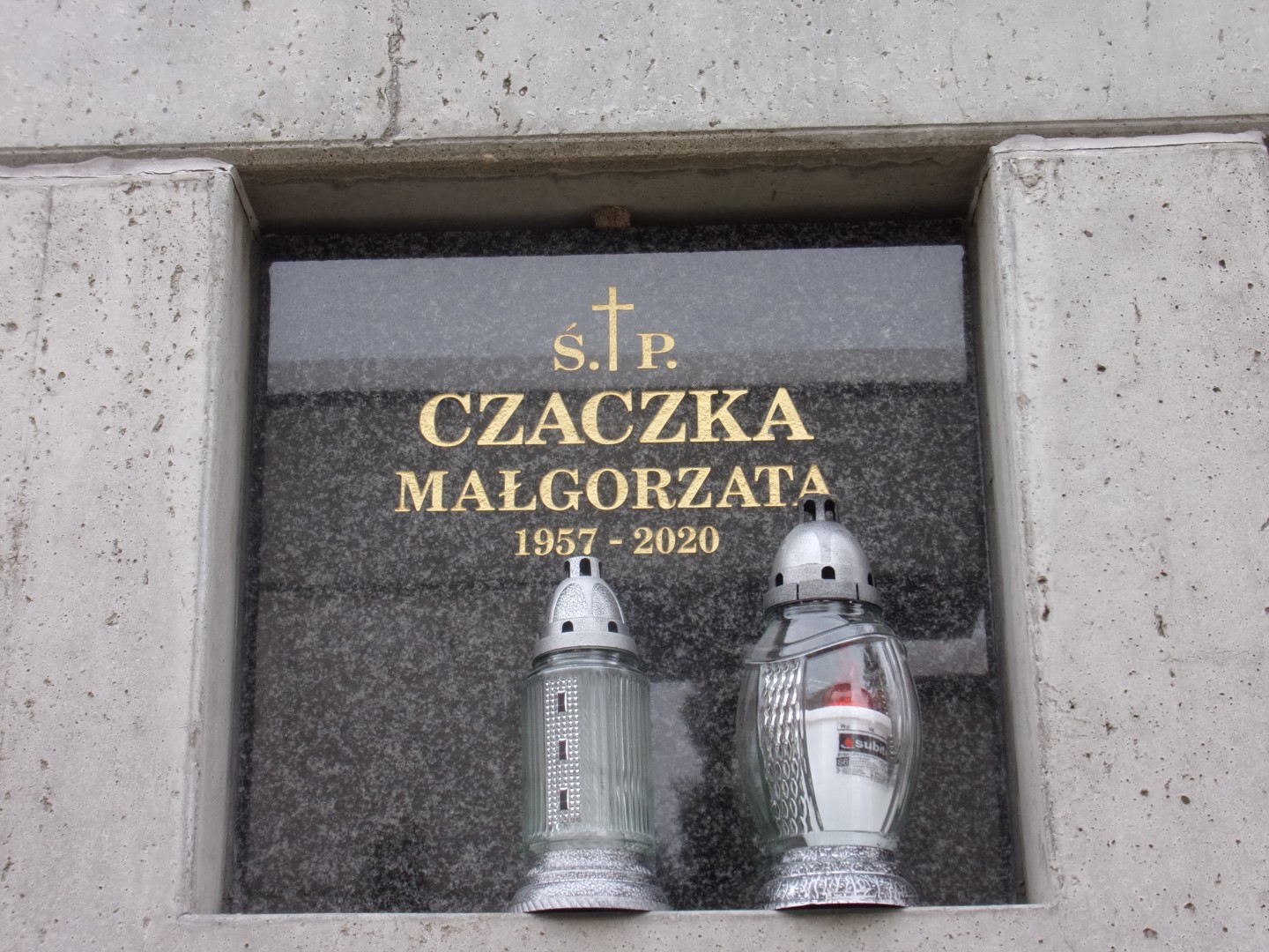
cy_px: 476
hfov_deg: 35.5
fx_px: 1980
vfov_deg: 27.0
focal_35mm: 54
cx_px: 634
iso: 80
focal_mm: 9.8
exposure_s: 1/150
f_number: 4.3
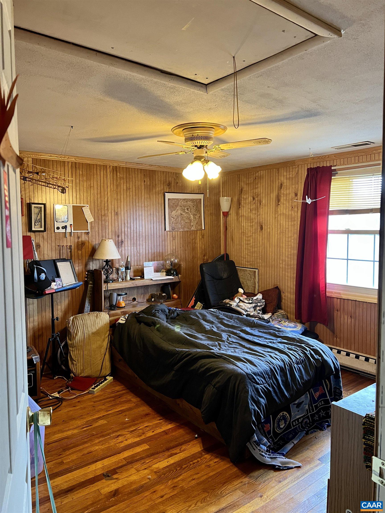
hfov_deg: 53.1
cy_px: 256
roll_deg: +1.6
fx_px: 386
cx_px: 192
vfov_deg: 67.3
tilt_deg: -1.8
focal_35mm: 26
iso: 400
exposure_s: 1/60
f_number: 1.5
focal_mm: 5.7
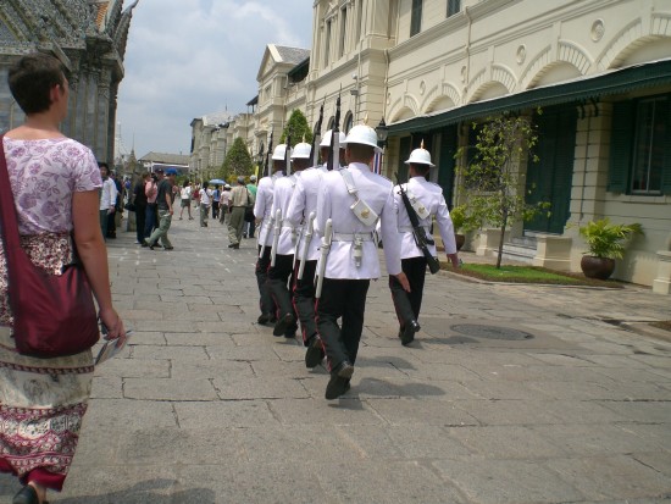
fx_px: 737
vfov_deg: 37.7
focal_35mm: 38
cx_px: 336
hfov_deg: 49.0
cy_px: 252
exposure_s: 1/640
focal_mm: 6.3
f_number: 4.4
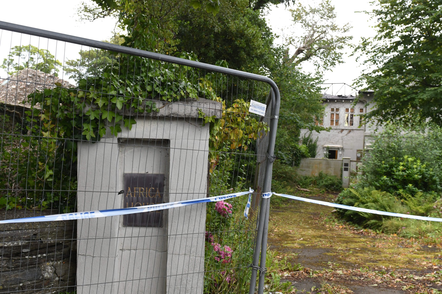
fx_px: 442
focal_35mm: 36
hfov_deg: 53.1
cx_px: 221
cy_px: 147
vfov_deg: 36.9
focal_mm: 24
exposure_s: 1/500
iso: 1000
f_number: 5
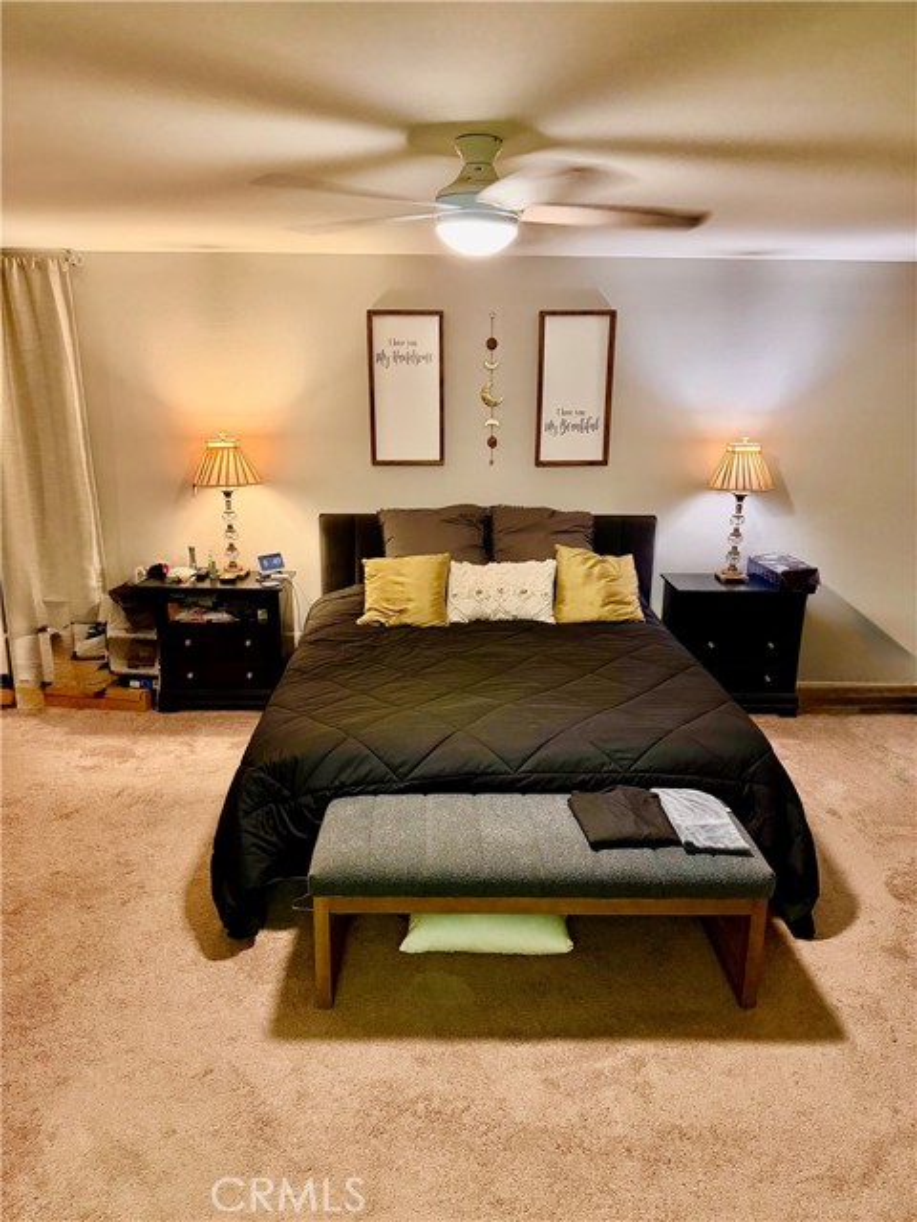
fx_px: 848
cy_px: 611
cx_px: 458
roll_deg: -0.3
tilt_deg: -14.9
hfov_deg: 56.8
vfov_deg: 71.6
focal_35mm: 24
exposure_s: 1/60
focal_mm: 6.76
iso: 640
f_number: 1.78
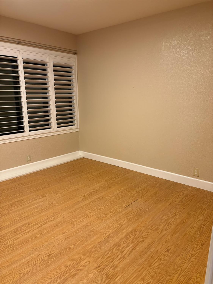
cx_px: 106
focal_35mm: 26
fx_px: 213
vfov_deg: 67.3
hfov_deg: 53.1
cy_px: 142
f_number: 1.6
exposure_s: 1/60
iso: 160
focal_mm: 5.96
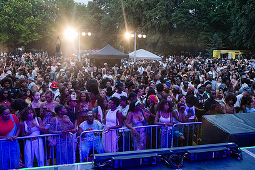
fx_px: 255
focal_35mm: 36
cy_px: 77
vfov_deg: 36.8
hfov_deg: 53.1
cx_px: 138
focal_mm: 24
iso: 4000
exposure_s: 1/1000
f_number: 4
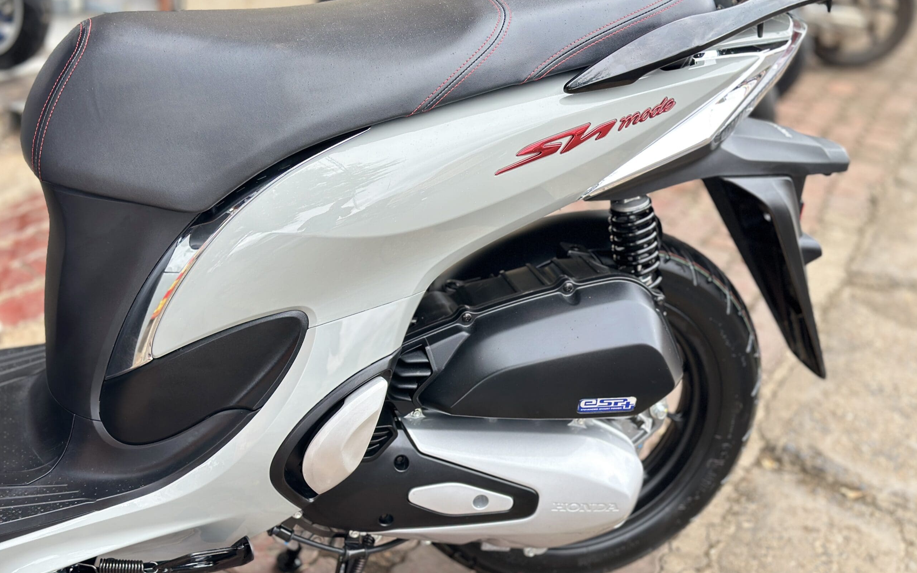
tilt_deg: -18.4
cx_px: 459
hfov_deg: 39.6
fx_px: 1274
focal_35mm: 51
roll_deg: -3.2
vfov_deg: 25.3
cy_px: 278
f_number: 1.78
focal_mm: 6.86
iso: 80
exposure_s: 1/437
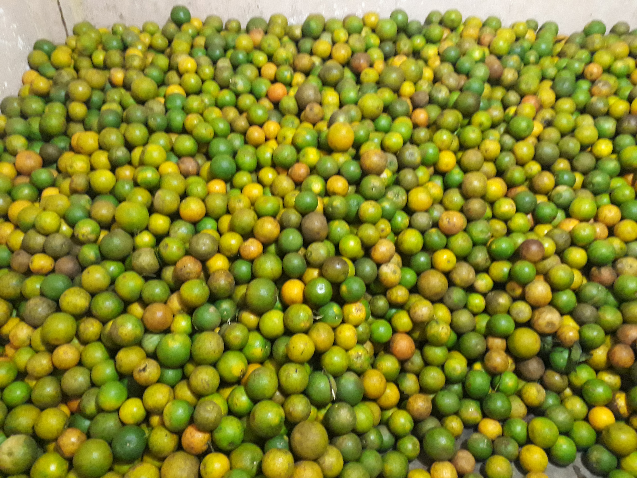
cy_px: 239
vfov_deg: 51.4
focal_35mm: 27
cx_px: 318
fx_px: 497
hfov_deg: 65.3
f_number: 1.9
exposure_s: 1/15
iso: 640
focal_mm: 3.6
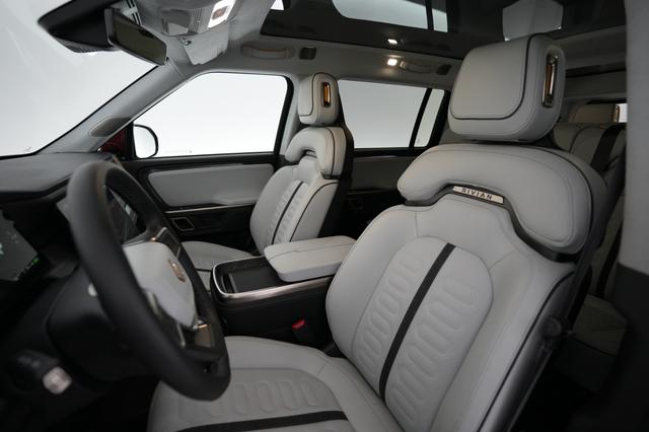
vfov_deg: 70.4
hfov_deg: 93.3
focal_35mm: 17
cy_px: 216
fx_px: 306
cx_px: 324
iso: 4000
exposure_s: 1/250
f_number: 2.8
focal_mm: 17
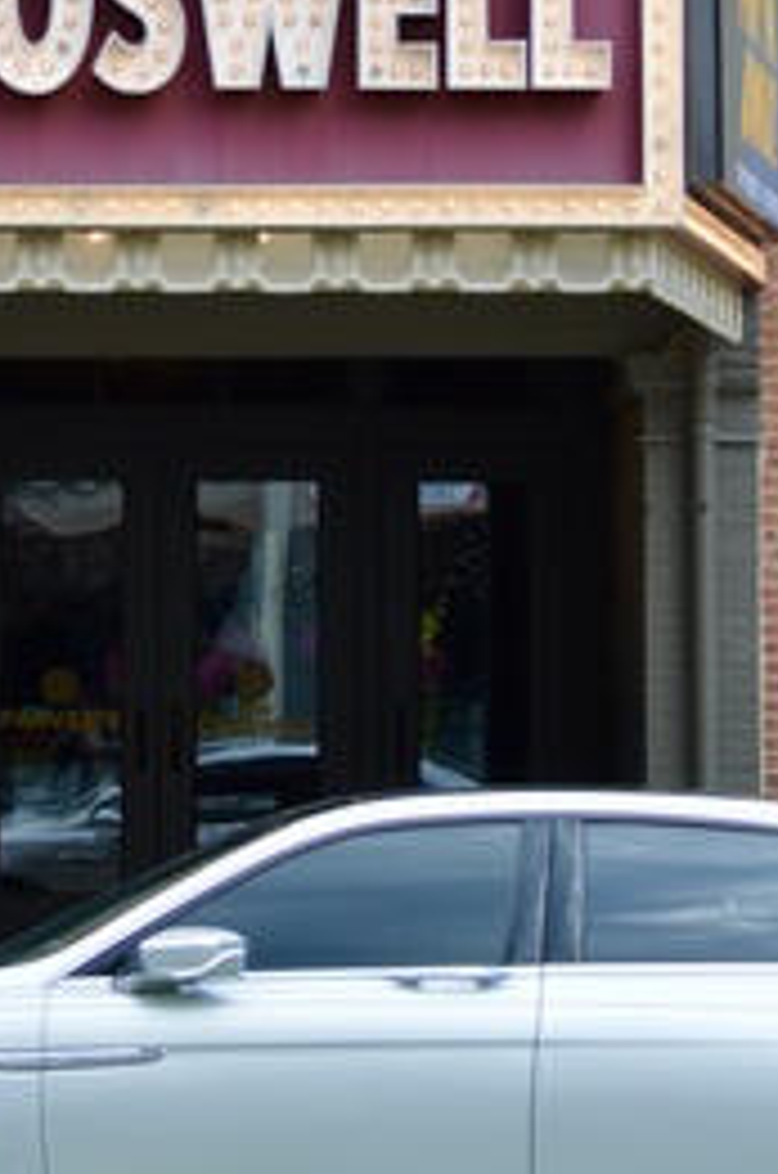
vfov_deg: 12.6
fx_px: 5272
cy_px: 99
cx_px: 187
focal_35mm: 162
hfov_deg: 8.4
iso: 100
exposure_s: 1/125
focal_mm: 44
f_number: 5.6
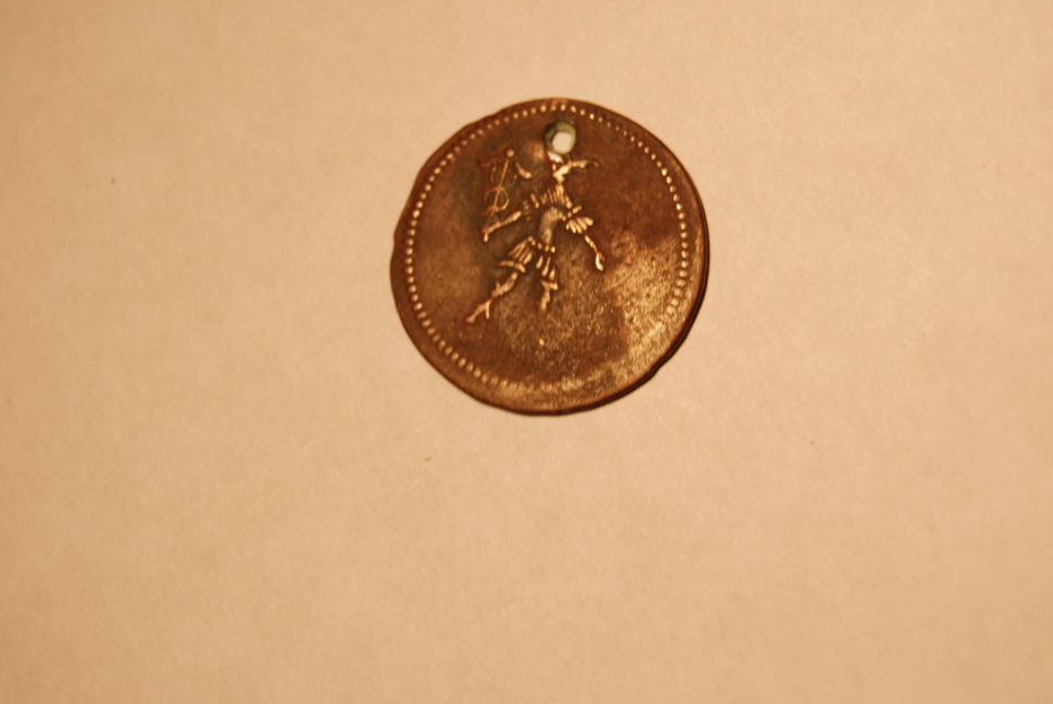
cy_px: 335
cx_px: 554
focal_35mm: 89
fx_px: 2592
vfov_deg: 15.5
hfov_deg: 23.0
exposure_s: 1/30
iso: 250
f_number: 5.6
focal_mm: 55
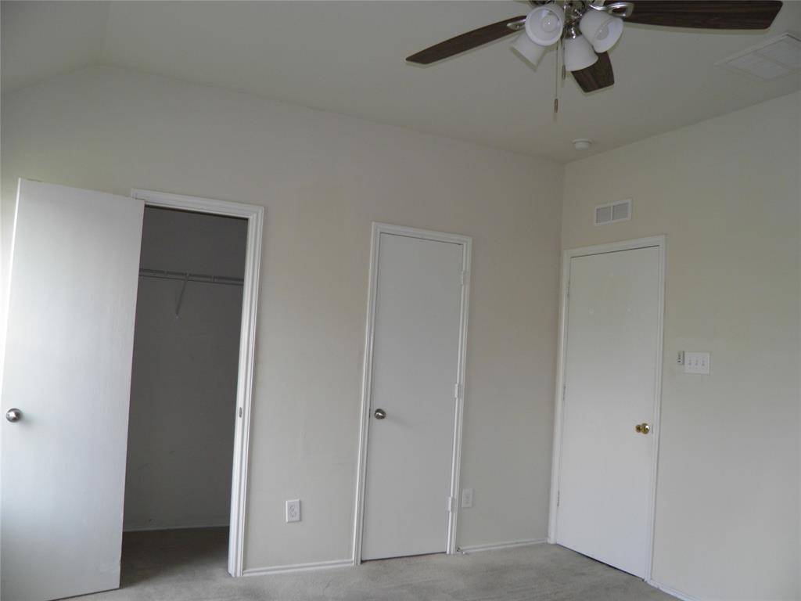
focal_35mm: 28
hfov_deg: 63.4
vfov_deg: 49.7
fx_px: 648
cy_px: 300
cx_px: 400
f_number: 2.8
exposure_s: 1/30
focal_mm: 4.9
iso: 100
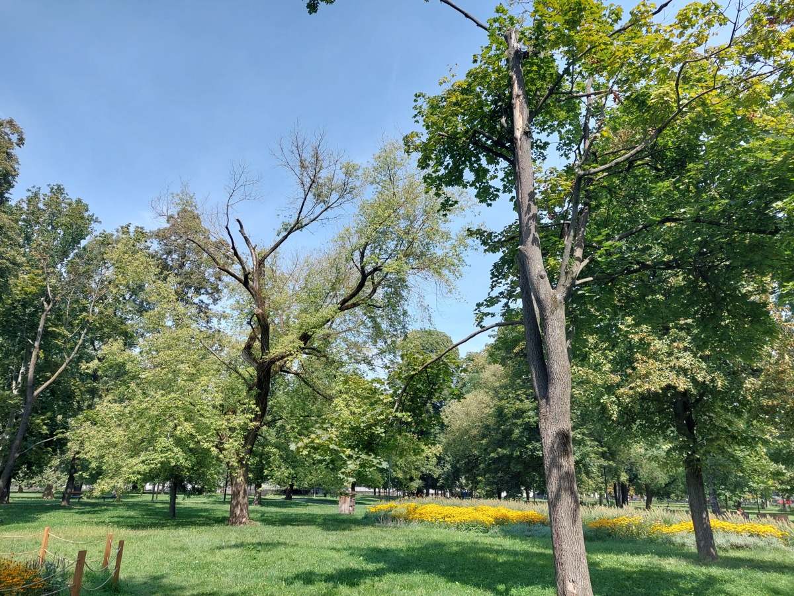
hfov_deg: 71.6
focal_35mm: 24
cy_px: 298
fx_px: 550
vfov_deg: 56.8
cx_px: 397
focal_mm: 5.23
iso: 40
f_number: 1.8
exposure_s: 1/705
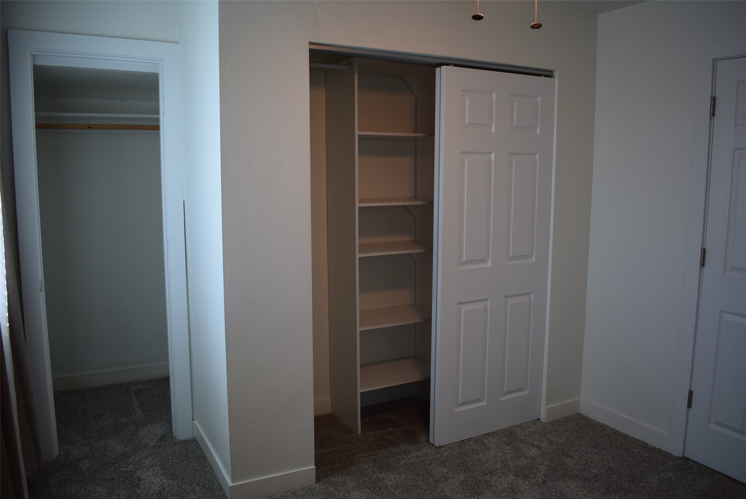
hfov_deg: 67.4
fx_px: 560
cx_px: 373
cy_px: 250
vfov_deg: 48.0
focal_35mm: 27
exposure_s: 1/60
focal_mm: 18
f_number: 4
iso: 400
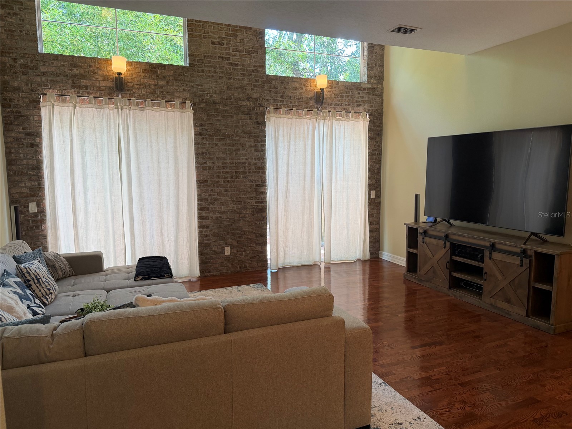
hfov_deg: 71.6
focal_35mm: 24
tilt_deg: -6.2
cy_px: 214
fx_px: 397
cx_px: 286
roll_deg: +1.2
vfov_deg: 56.8
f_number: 1.78
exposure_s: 1/120
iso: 160
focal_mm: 6.76
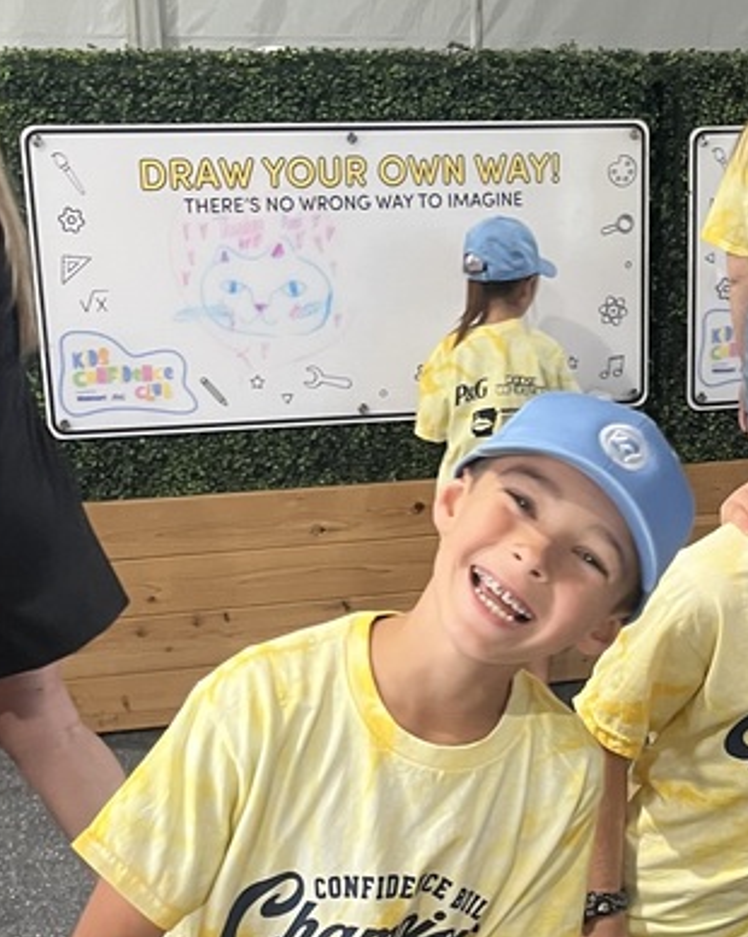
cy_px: 710
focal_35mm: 67
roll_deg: -1.1
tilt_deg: -19.5
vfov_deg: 27.9
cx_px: 579
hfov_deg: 22.5
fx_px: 1856
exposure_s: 1/60
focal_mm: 5.1
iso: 200
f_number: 1.6
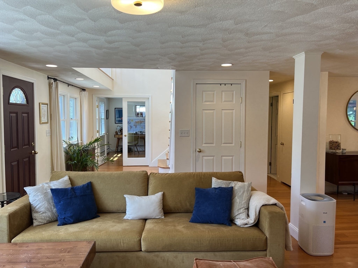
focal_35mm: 26
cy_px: 134
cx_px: 179
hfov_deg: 67.3
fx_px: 269
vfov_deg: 53.1
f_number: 1.5
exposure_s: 1/120
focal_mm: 5.7
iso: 40
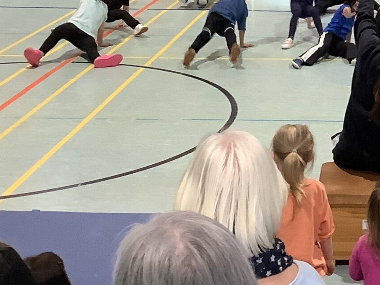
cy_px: -108
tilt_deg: -3.7
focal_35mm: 93
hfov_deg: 20.2
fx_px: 1021
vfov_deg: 15.0
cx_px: 411
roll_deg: -1.3
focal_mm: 3.3
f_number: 2.4
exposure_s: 1/50
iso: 200
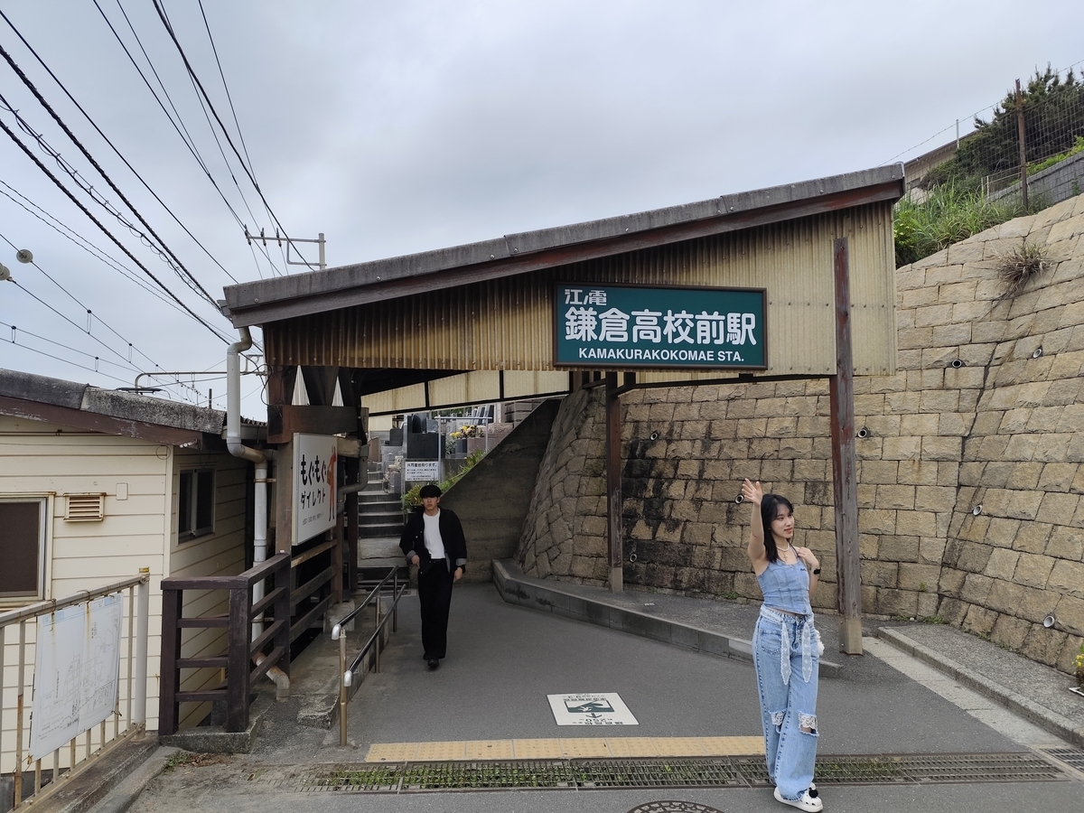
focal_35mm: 23
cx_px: 542
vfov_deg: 58.9
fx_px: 720
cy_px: 406
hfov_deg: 73.9
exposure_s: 1/1057
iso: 50
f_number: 1.65
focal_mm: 6.19
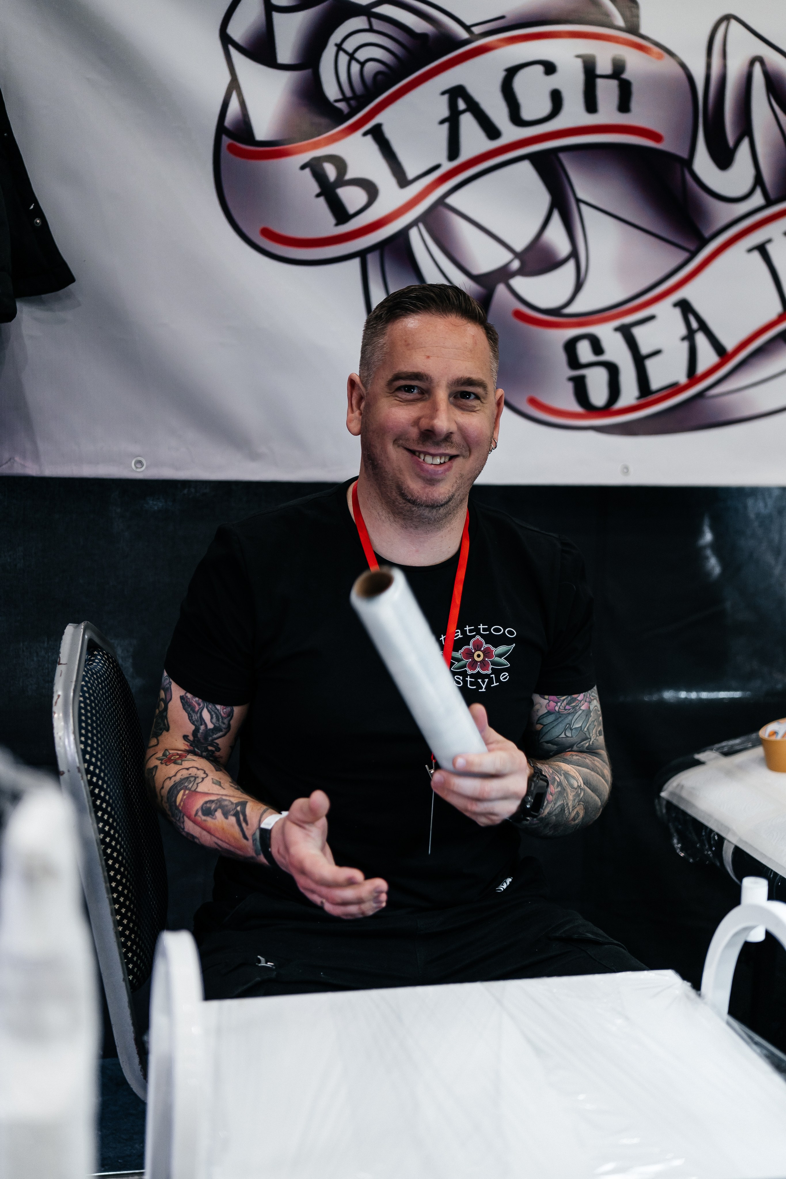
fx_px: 1474
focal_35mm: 45
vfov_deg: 43.6
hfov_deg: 29.9
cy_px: 590
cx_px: 393
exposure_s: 1/100
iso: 250
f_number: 1.8
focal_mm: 45
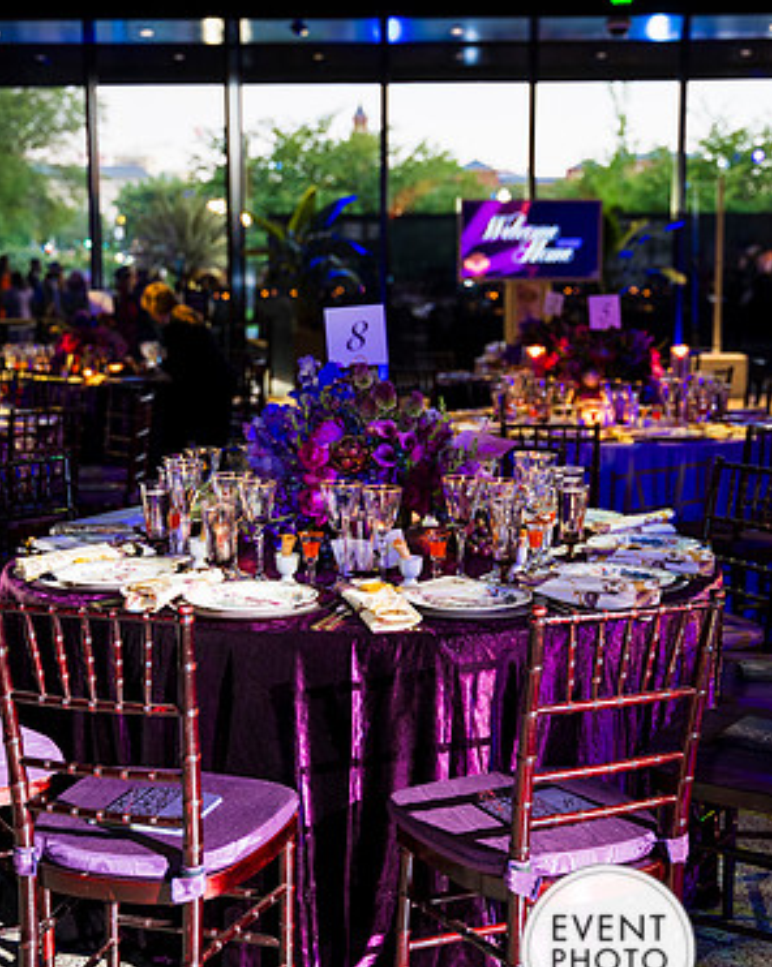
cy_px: 534
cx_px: 389
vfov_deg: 38.0
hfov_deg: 30.8
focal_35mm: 49
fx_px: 1402
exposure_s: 1/50
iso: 800
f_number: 2.8
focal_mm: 43
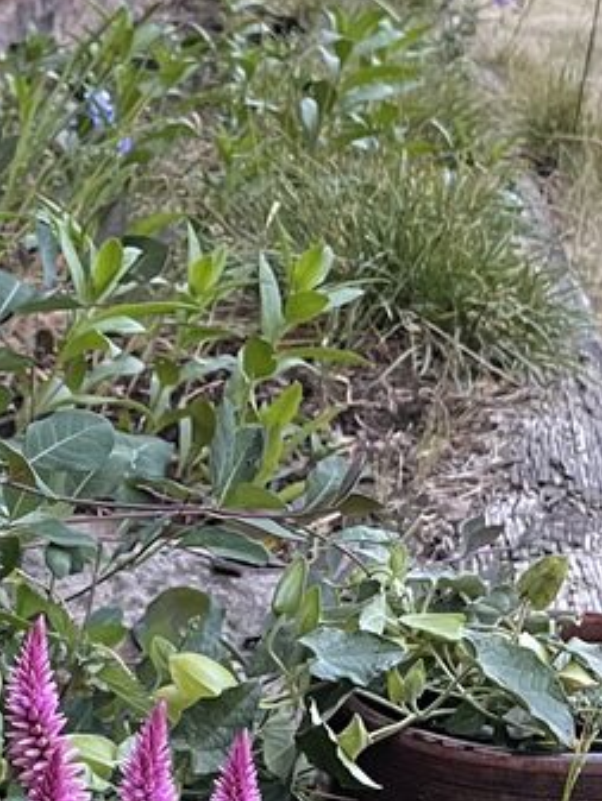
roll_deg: -1.4
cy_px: 280
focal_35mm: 108
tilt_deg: -11.3
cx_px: 143
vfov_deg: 18.2
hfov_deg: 13.7
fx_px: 2503
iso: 200
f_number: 1.6
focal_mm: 5.1
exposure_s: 1/60
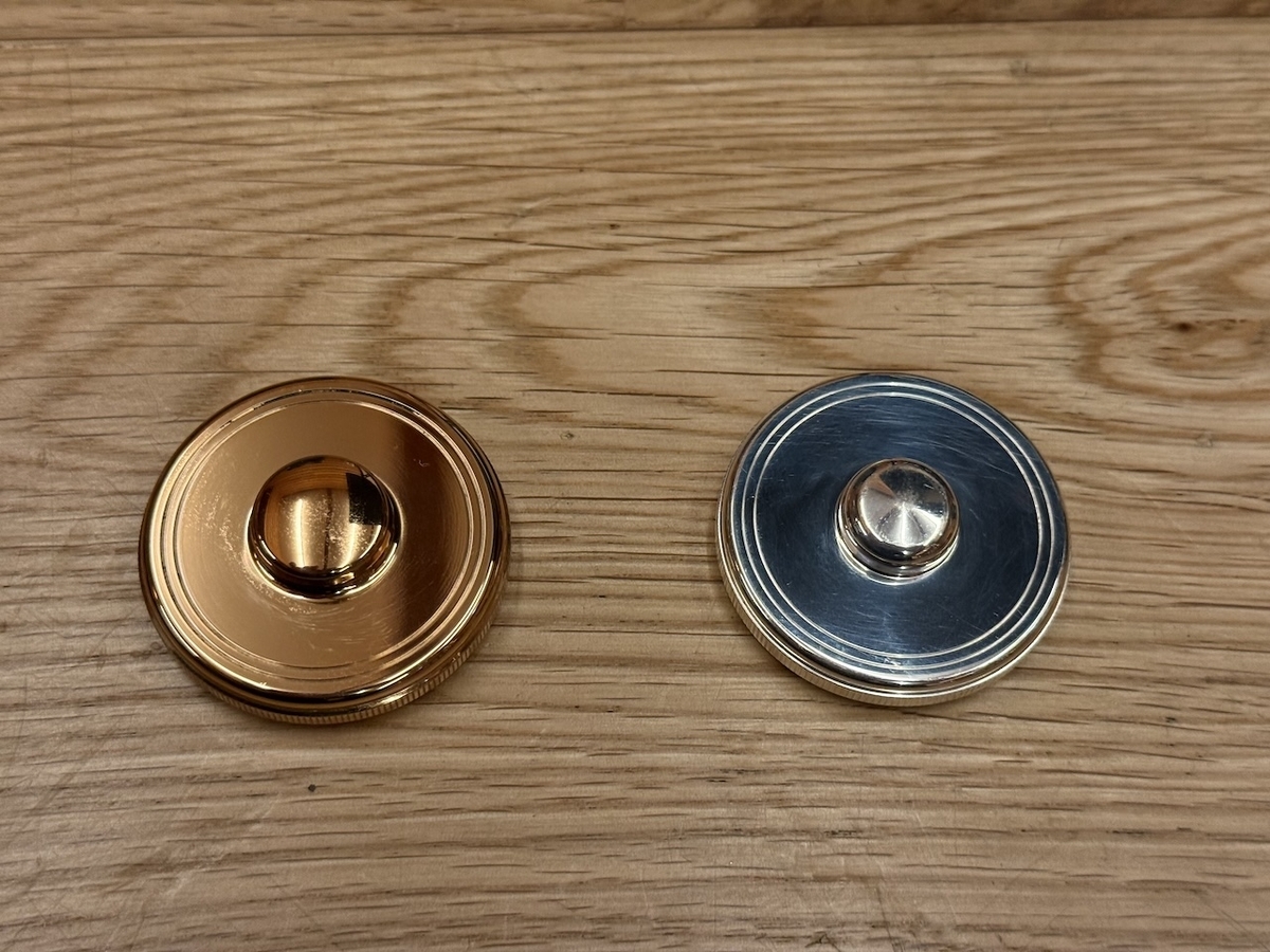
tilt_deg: -64.5
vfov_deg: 30.3
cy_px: 476
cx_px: 635
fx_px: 1761
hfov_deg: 39.7
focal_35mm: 48
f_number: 1.78
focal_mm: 6.76
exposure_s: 1/60
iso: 250
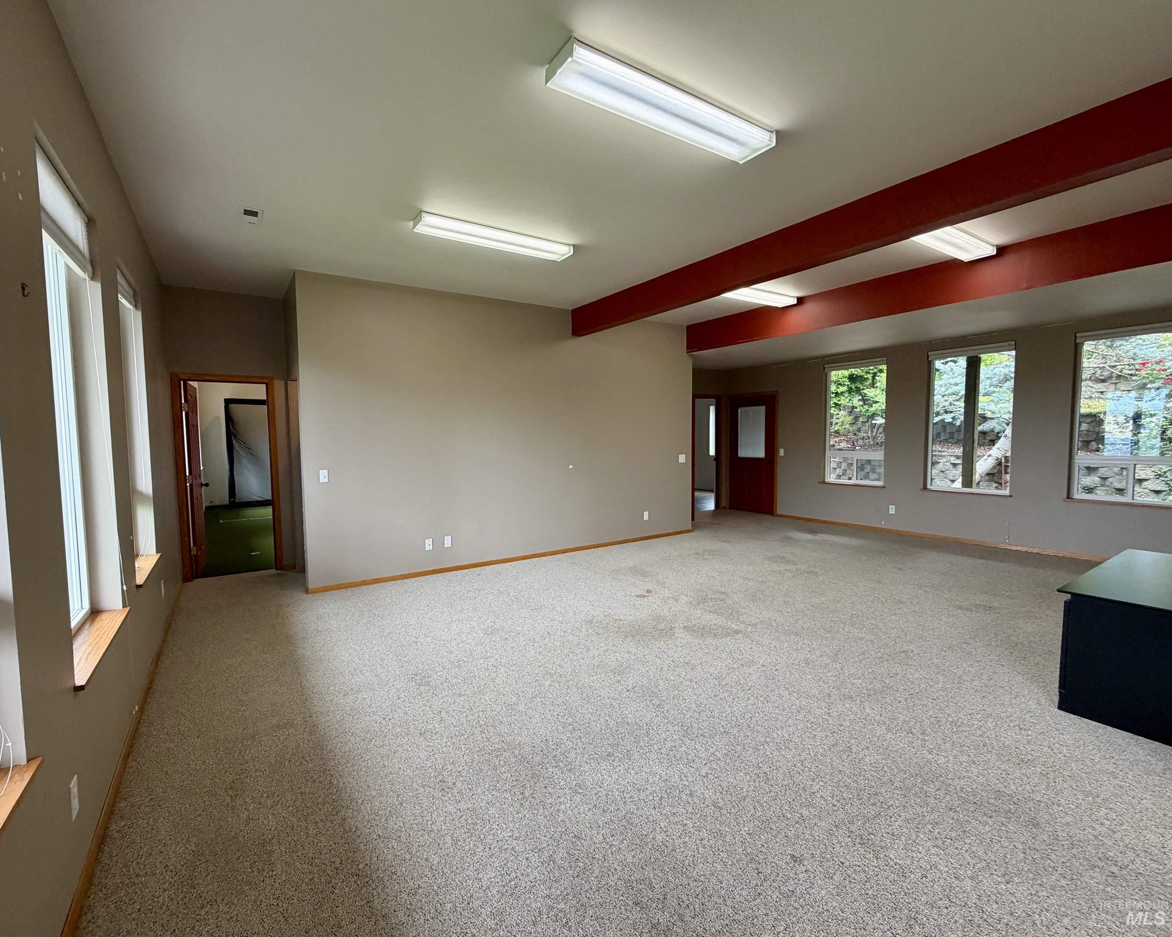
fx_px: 520
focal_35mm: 15
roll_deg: +0.7
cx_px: 554
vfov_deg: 84.0
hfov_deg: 96.7
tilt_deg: -4.3
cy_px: 467
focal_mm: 2.22
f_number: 2.2
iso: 160
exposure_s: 1/120
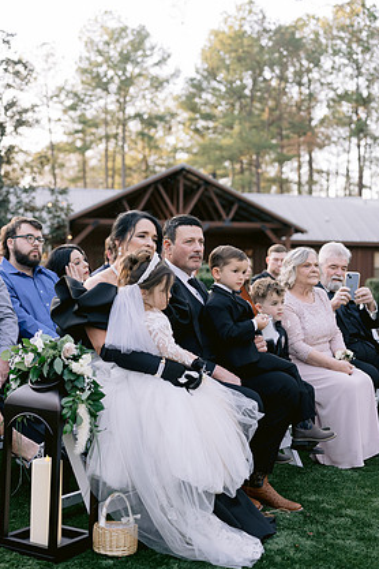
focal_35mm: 54
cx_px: 179
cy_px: 280
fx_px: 853
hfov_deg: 25.1
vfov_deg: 36.9
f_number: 2.8
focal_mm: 50
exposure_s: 1/500
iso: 400
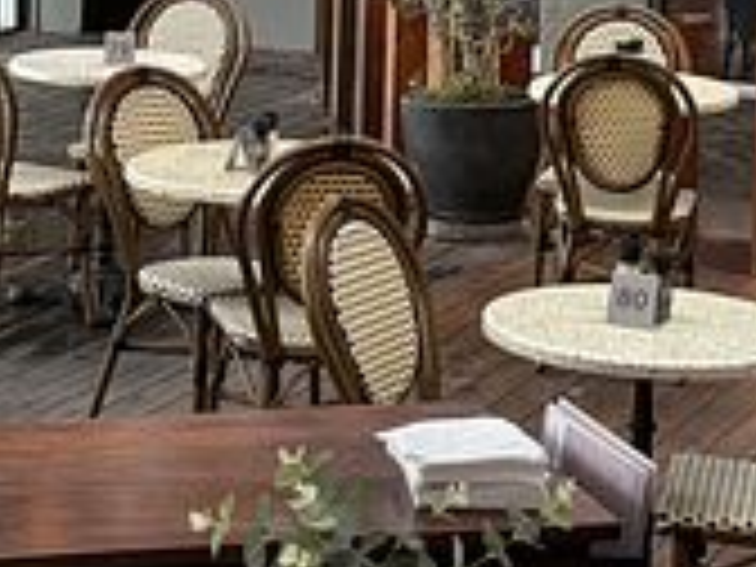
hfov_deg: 15.8
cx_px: 212
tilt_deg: -2.9
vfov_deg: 11.7
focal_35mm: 124
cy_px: -117
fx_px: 2708
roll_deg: +0.3
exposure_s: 1/135
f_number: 1.6
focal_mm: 5.96
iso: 64
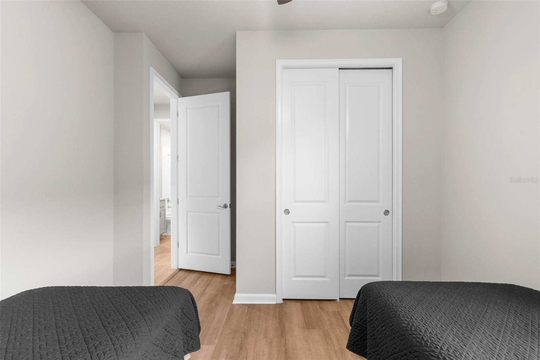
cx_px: 270
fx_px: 255
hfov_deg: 93.3
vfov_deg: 70.4
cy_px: 180
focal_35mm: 17
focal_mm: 17
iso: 400
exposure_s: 1/3
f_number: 8
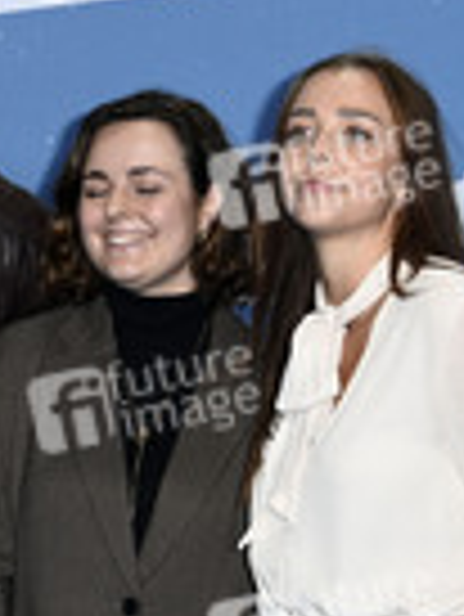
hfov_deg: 7.3
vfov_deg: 9.6
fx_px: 3658
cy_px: 513
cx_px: 205
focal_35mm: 205
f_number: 5.6
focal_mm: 65
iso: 1250
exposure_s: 1/250
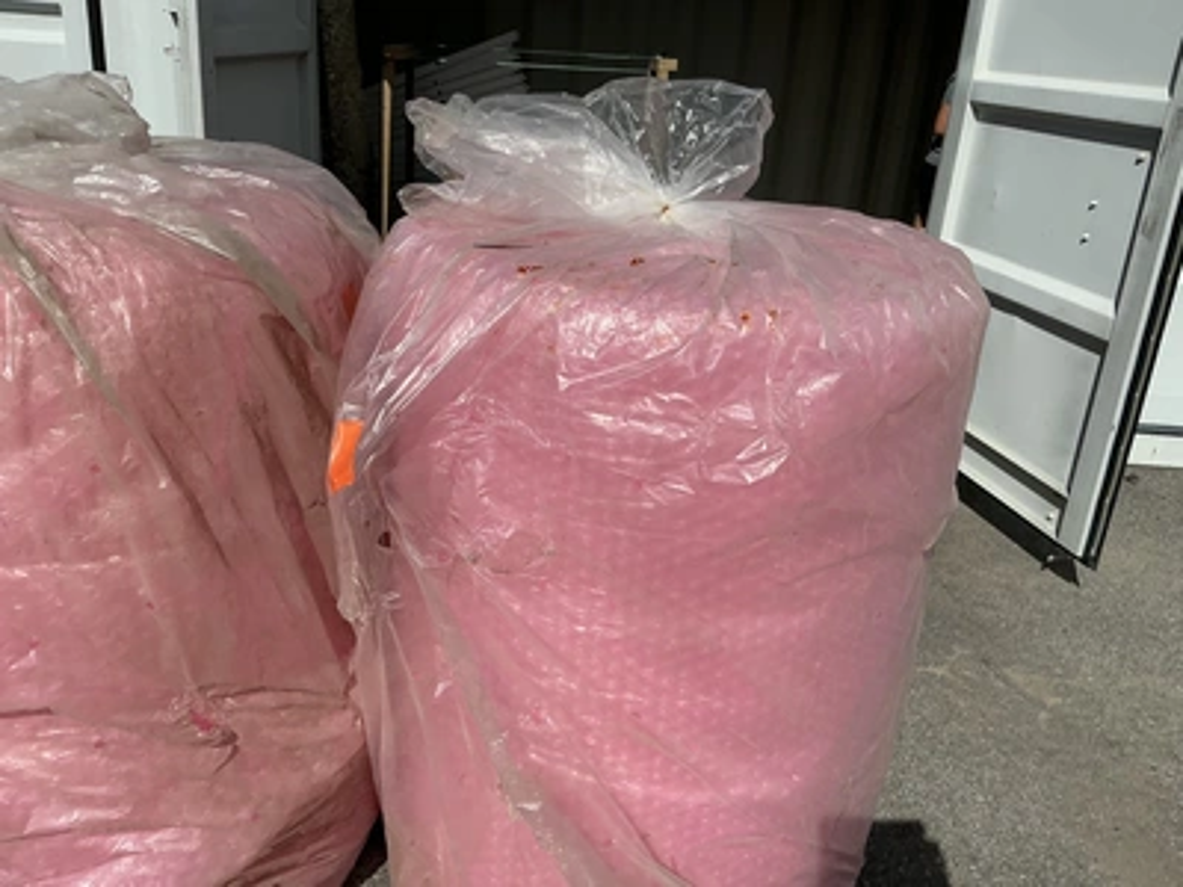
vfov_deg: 49.7
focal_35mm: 28
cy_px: 444
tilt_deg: -23.4
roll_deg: -4.7
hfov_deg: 63.4
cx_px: 592
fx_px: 957
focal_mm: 3
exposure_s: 1/5263
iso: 25
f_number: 1.8
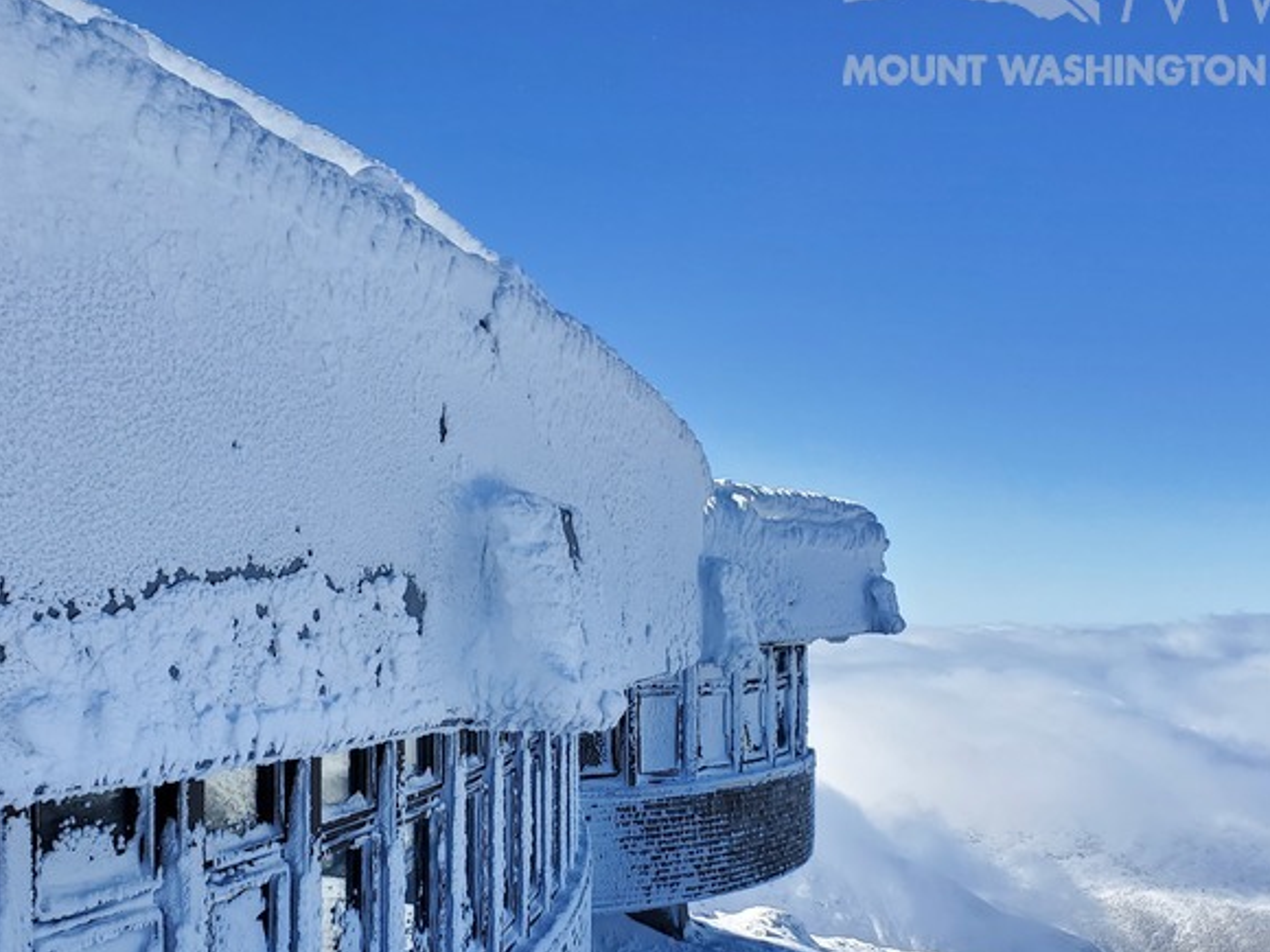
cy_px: 672
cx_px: 617
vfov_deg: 33.2
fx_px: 1578
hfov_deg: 43.8
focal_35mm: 43
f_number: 2.4
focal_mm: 4.3
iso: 50
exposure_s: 1/1736
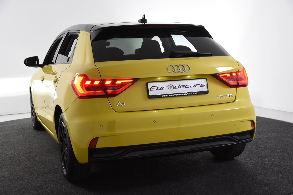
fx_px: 415
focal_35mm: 51
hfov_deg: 38.9
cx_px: 146
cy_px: 98
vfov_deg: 26.5
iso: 1600
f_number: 5
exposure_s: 1/100
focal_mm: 34
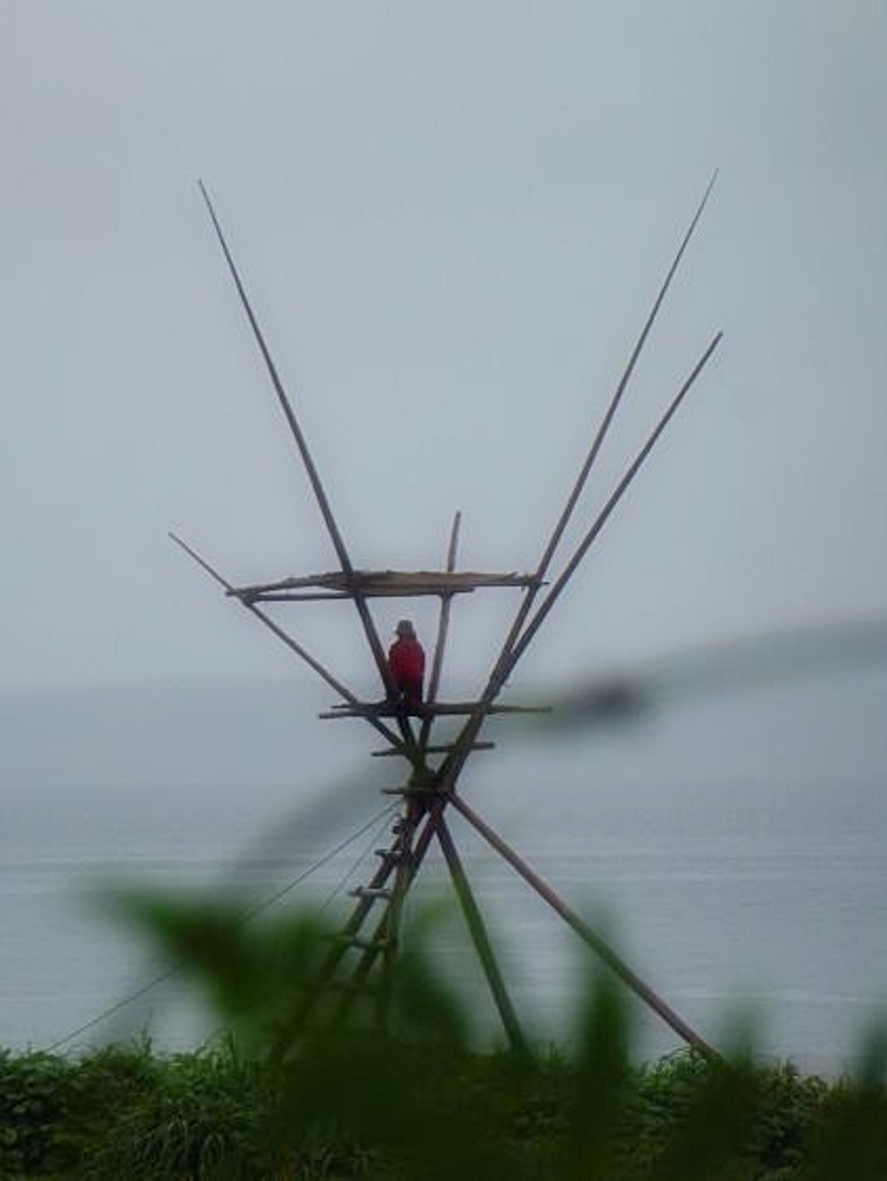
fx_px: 17206
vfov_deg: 3.9
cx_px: 444
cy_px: 590
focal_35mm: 504
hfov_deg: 3.0
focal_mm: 68.8
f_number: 5.9
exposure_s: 1/125
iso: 125
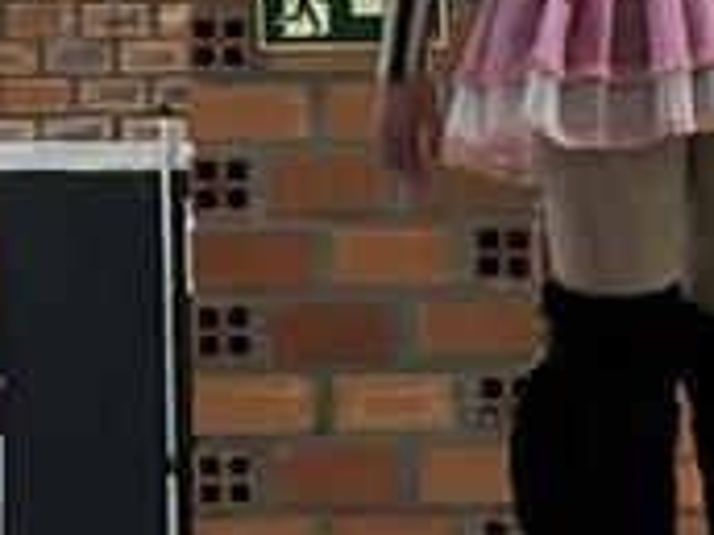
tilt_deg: -1.6
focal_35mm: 363
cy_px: 245
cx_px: 2391
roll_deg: +0.2
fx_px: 7487
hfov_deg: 5.1
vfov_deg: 4.1
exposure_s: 1/60
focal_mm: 5.96
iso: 50
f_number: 1.6
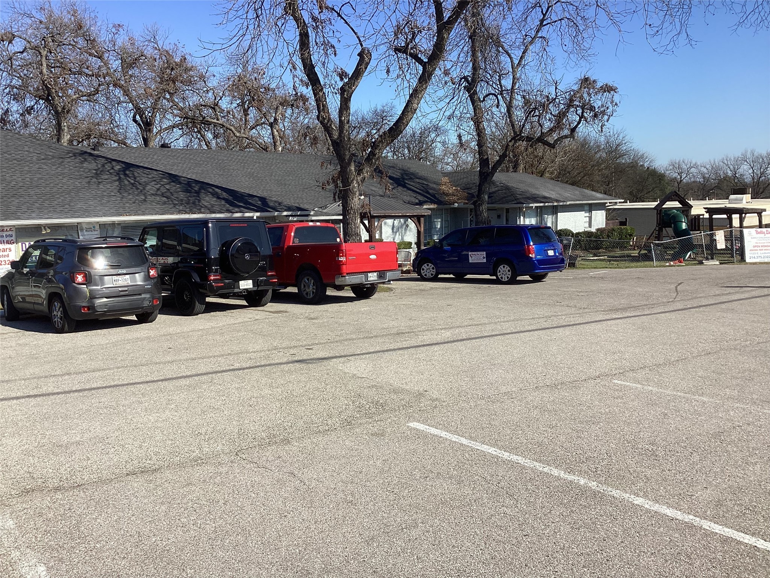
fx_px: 690
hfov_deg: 58.4
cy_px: 289
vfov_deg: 45.4
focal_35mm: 31
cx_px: 385
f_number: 2.4
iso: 25
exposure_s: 1/1274
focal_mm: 3.3
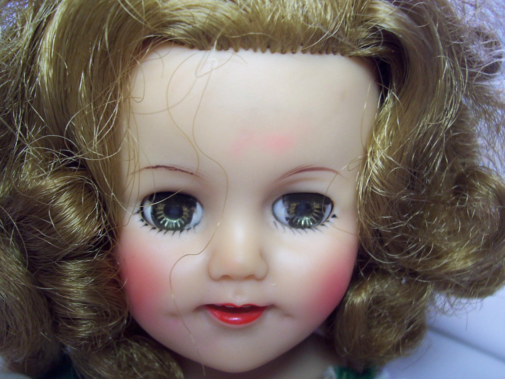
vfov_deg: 38.7
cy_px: 190
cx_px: 252
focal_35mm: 37
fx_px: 540
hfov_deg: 50.1
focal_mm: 5.6
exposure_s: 1/30
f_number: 2.8
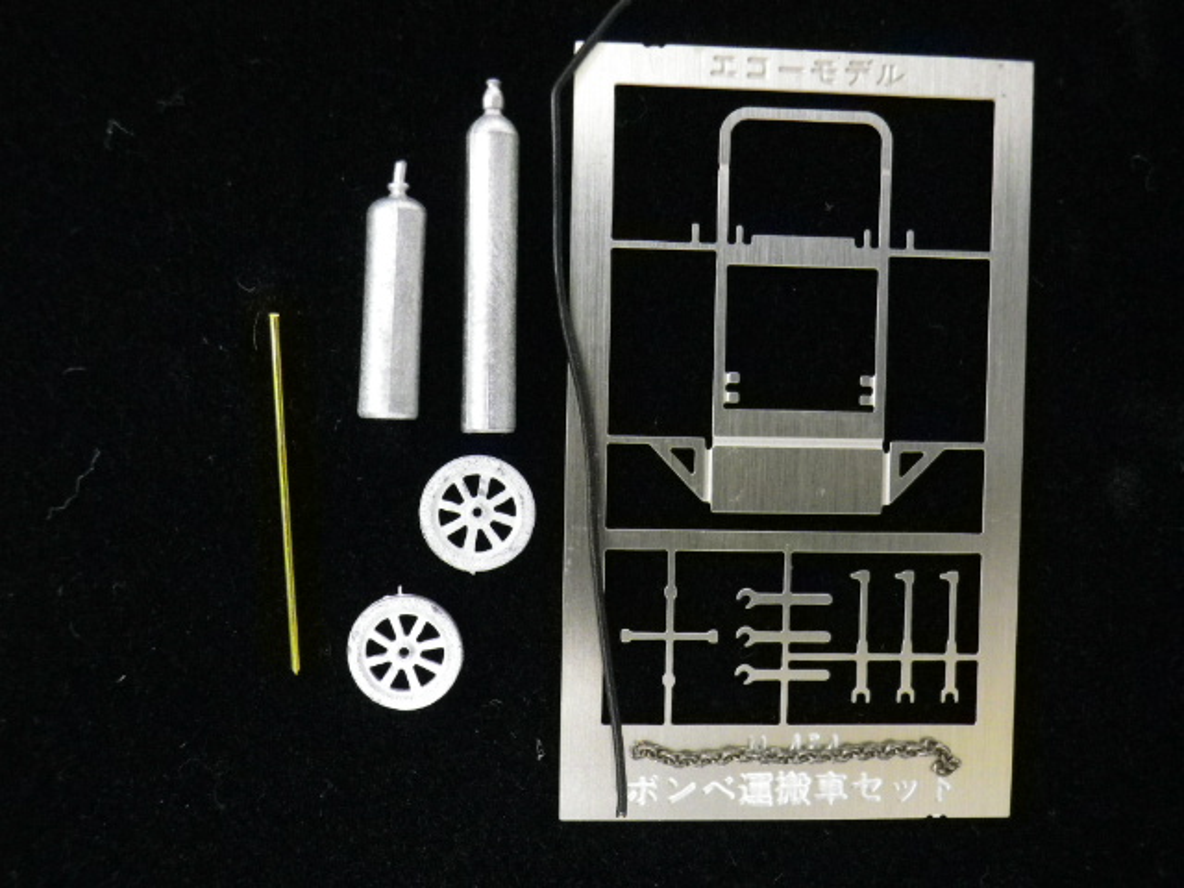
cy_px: 444
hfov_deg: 45.8
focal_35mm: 41
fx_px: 1402
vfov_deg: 35.1
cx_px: 592
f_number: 3.9
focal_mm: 7.3
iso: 800
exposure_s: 1/4
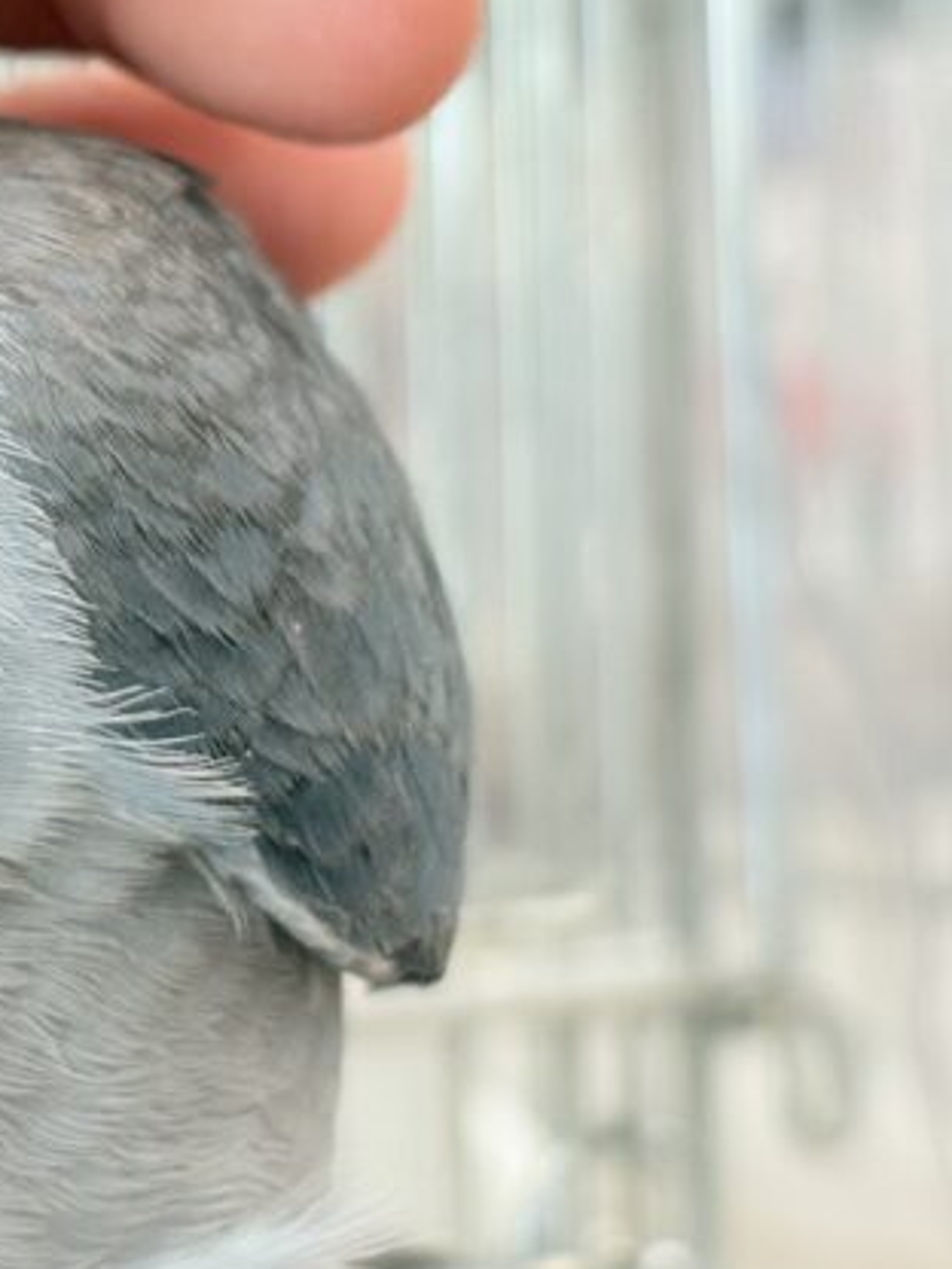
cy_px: 387
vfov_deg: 13.1
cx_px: -388
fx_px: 5500
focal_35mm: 150
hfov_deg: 9.7
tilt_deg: -0.7
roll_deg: +2.2
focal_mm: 5.96
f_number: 1.6
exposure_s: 1/50
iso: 80
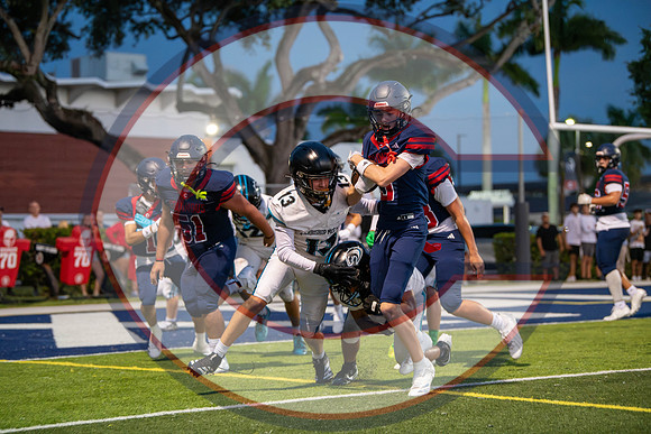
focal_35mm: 120
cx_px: 326
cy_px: 217
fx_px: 2170
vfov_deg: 11.4
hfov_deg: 17.1
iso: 9000
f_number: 2.8
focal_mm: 120
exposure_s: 1/1000
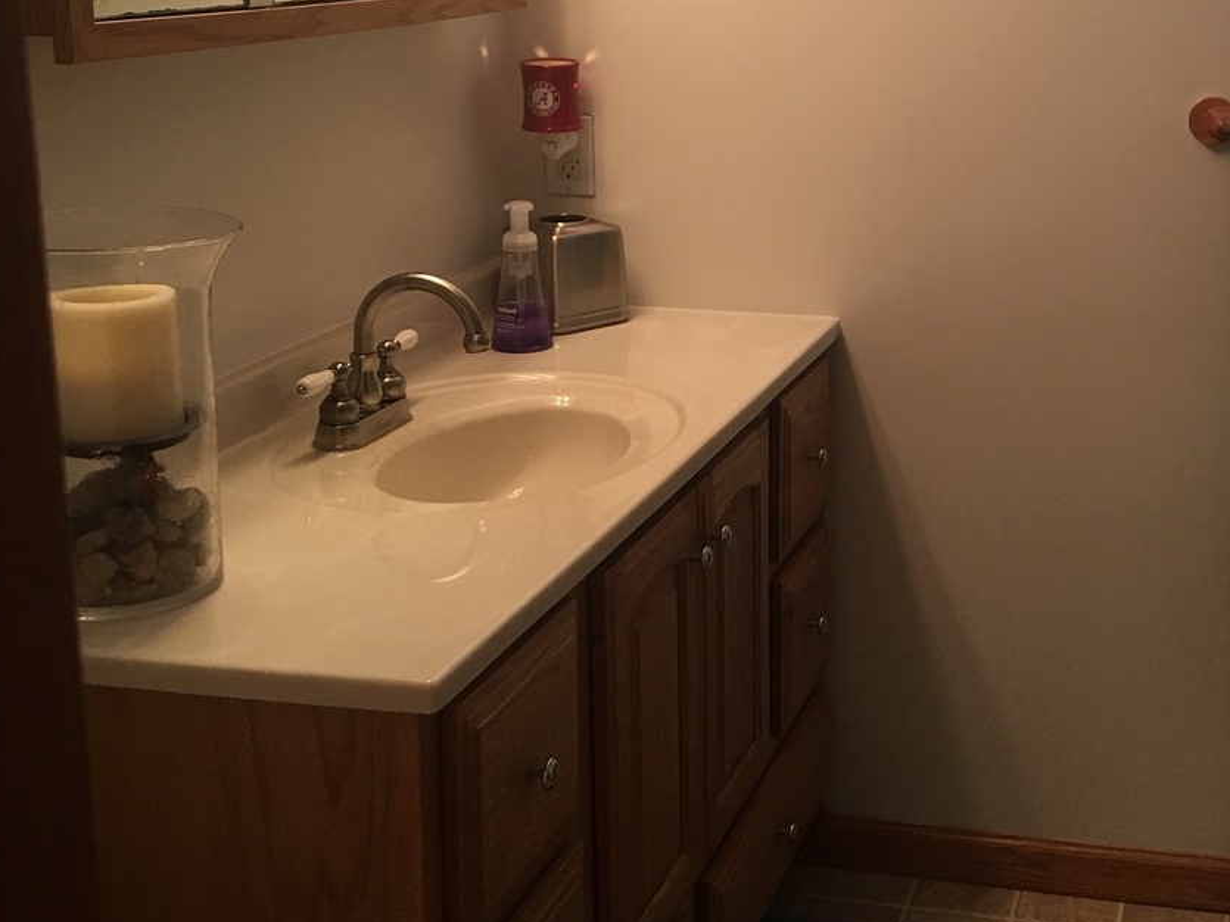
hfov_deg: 36.4
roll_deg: -0.8
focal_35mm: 50
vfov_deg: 28.8
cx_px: 1043
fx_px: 1776
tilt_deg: -10.7
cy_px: 264
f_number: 2.2
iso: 40
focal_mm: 4.15
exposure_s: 1/30
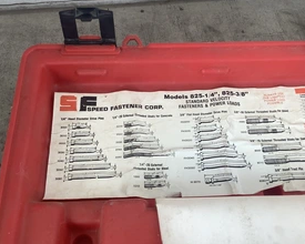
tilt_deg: -52.8
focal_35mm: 44
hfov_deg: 41.9
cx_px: 175
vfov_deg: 34.1
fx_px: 397
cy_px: 119
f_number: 2.4
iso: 32
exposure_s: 1/120
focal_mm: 3.3
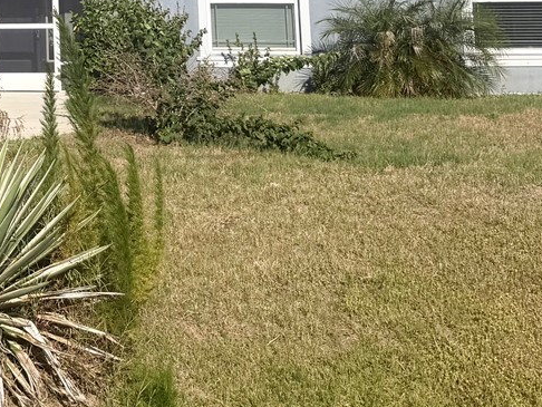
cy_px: -167
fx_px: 1238
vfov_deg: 17.2
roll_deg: +0.2
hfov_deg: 22.8
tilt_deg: +9.8
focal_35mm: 79
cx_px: -104
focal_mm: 6.76
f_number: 1.78
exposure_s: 1/7353
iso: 80
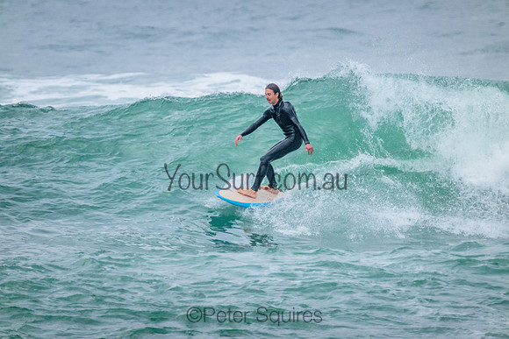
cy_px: 170
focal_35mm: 800
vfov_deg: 1.7
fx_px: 11313
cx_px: 254
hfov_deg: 2.6
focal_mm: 800
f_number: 11
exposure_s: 1/1600
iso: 4000
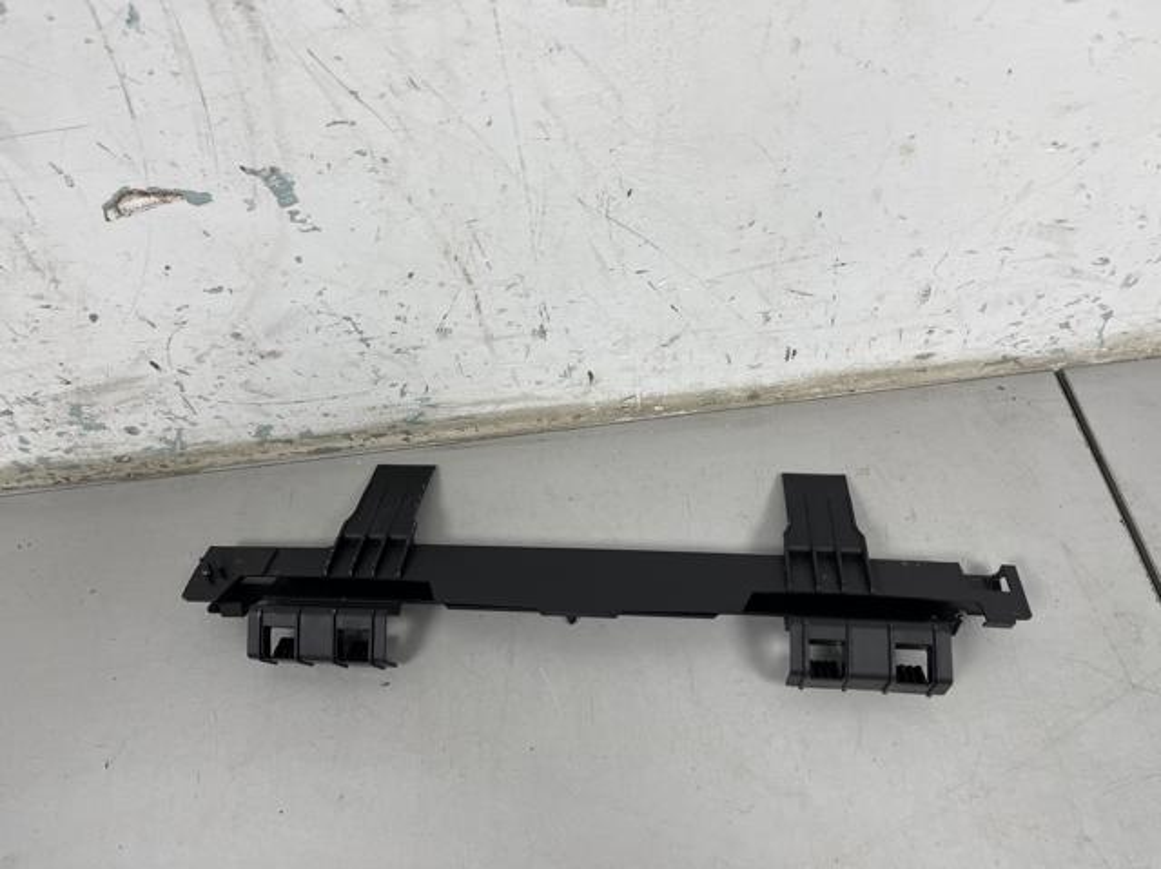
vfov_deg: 54.8
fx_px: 838
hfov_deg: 69.4
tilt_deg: -59.5
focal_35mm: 25
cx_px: 580
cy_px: 434
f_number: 1.6
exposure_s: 1/100
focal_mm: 5.1
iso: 80
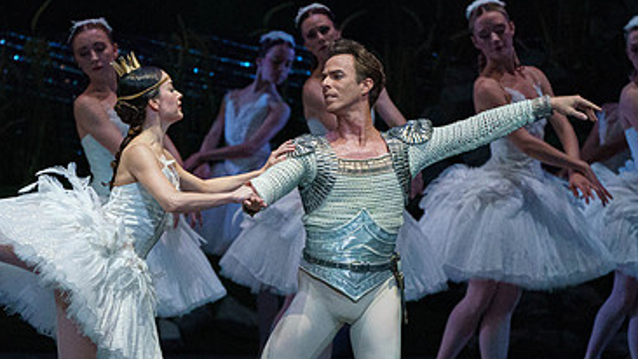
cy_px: 246
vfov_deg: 2.0
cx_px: 253
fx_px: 10490
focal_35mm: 620
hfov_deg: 3.5
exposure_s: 1/250
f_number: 5.6
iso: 8000
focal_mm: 364
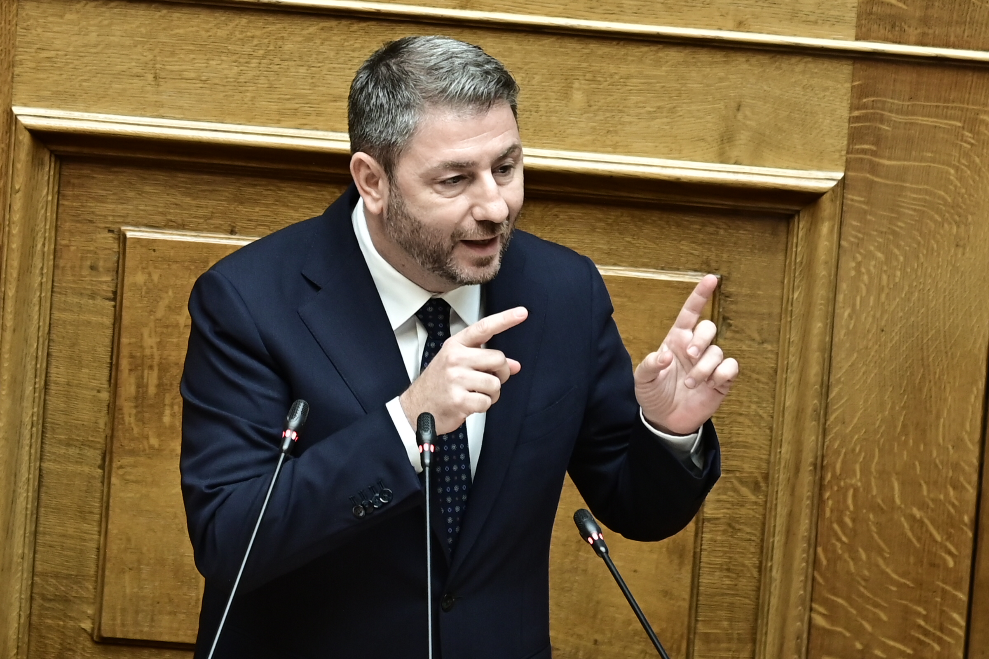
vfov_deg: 4.6
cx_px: 494
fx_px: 8241
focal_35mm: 300
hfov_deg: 6.9
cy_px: 330
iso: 800
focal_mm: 200
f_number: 2.8
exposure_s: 1/320
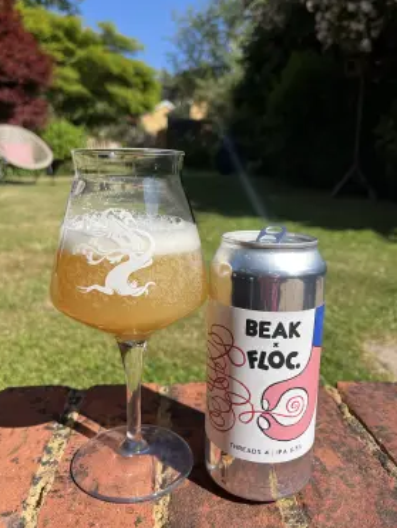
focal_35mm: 28
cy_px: 260
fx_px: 427
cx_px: 198
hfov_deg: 49.8
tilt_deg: -11.0
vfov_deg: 63.4
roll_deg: -1.2
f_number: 1.6
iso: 50
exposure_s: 1/2899
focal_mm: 5.1
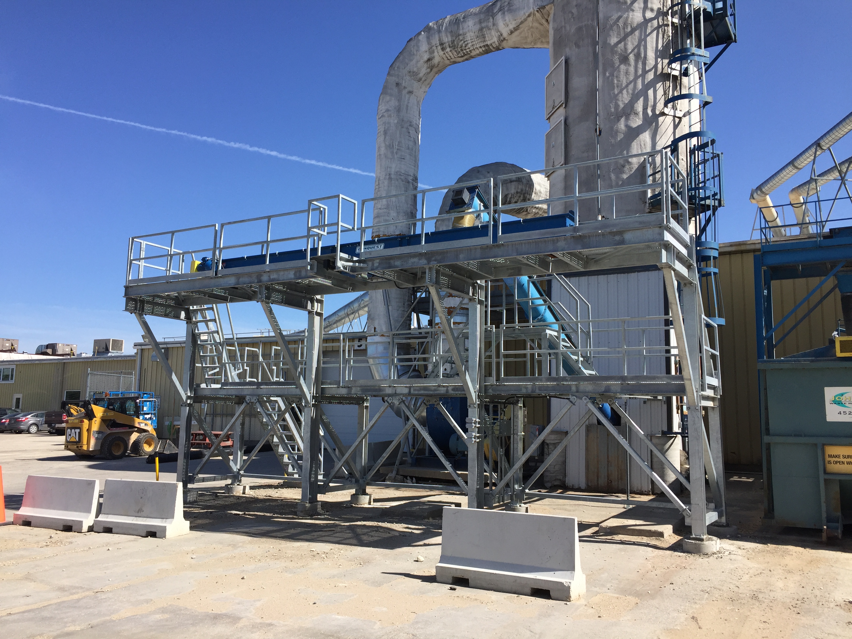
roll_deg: -1.7
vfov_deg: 48.2
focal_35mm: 29
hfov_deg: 61.7
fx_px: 714
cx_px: 426
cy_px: 320
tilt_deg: +6.2
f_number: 2.2
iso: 32
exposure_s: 1/1883
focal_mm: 4.15
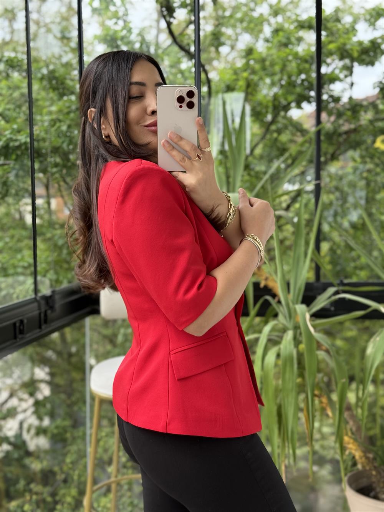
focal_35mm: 48
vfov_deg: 39.7
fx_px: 710
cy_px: 256
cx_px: 192
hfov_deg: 30.3
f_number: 1.78
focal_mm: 6.76
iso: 100
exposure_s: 1/242
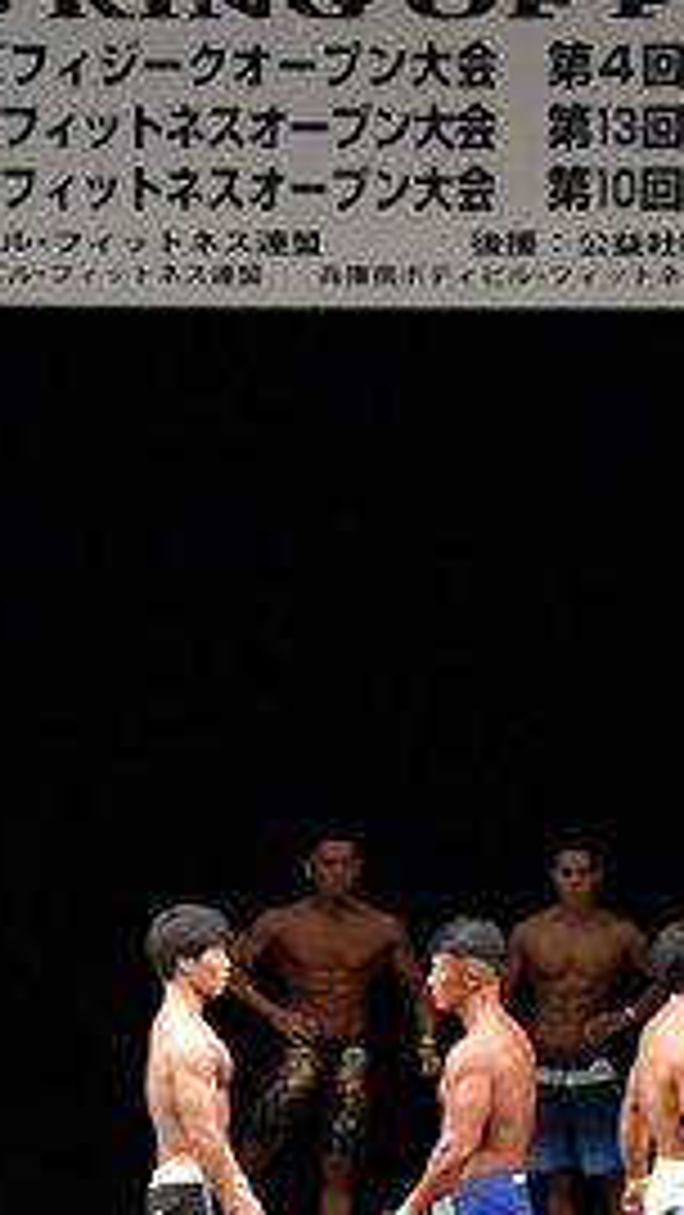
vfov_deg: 8.7
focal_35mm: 246
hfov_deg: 4.9
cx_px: 344
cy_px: 1044
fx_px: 7927
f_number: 5.6
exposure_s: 1/400
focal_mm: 55
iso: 3200
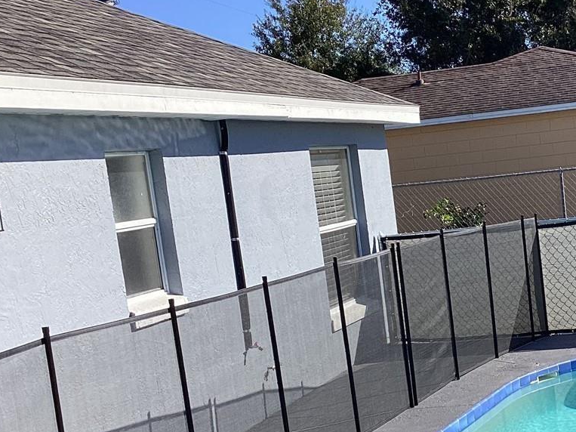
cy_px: 304
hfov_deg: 28.6
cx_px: 522
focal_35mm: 65
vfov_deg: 22.4
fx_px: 1081
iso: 25
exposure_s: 1/1087
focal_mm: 3.3
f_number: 2.4
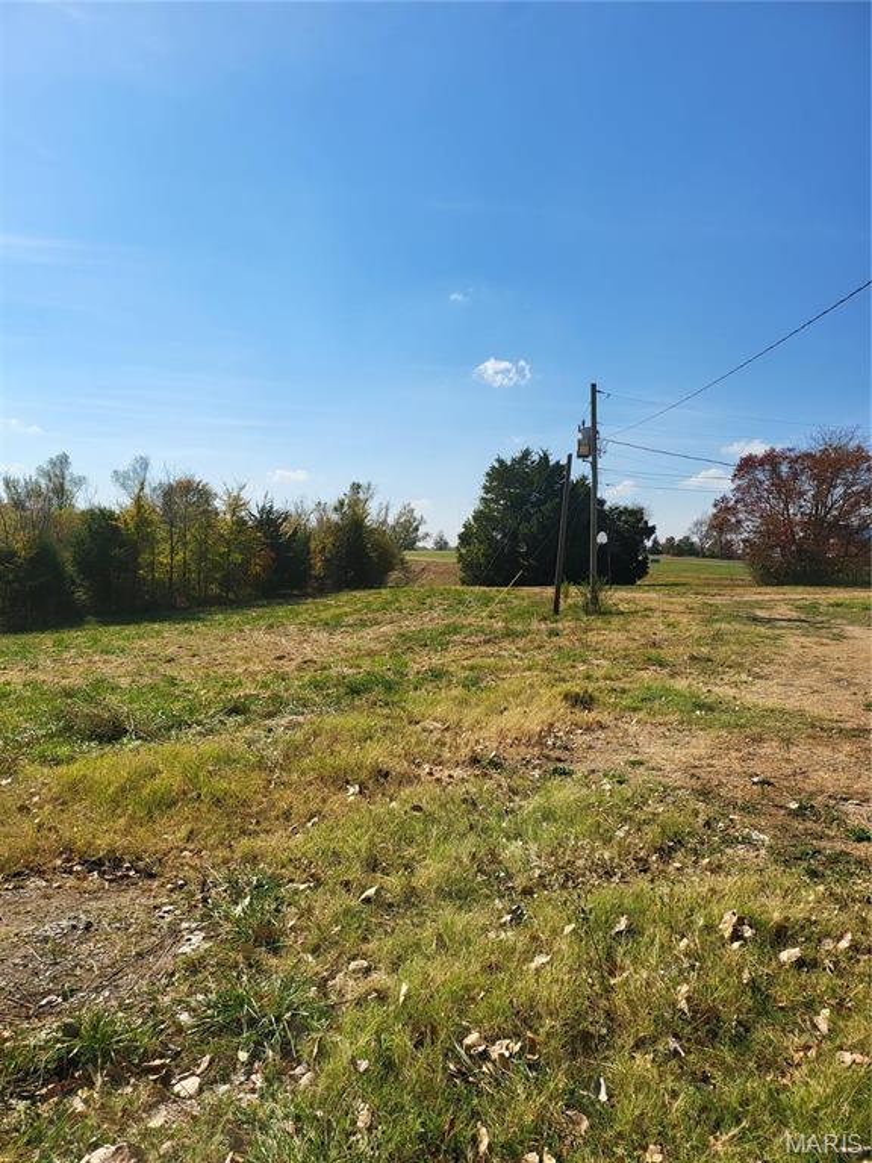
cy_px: 582
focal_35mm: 24
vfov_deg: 71.6
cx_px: 436
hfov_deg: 56.8
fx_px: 806
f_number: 1.8
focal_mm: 5
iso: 40
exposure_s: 1/4064
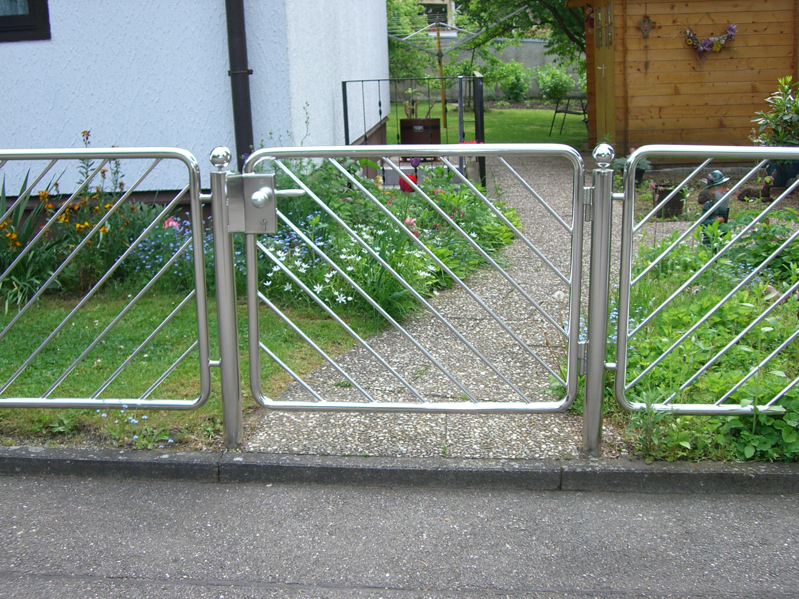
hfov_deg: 40.4
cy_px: 300
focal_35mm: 47
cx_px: 400
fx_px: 1085
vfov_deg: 30.9
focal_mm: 7.6
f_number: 3
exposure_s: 1/250
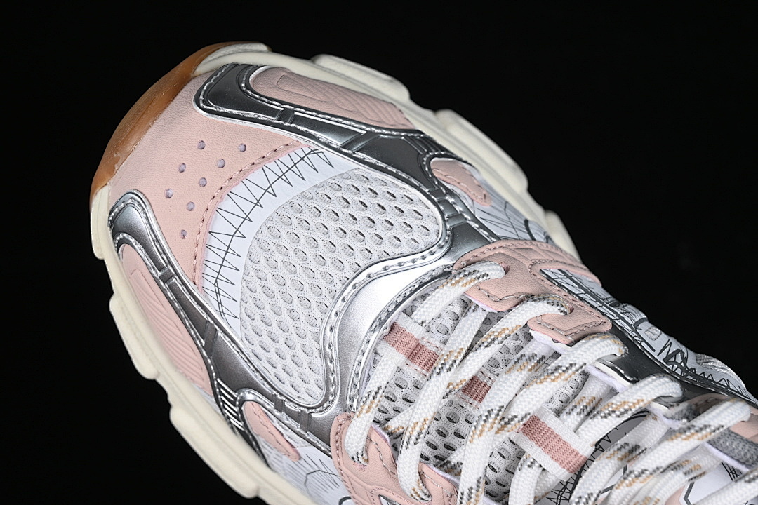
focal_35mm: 75
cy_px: 252
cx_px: 379
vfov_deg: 18.2
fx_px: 1579
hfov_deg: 27.0
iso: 160
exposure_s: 1/100
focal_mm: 50
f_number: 6.3
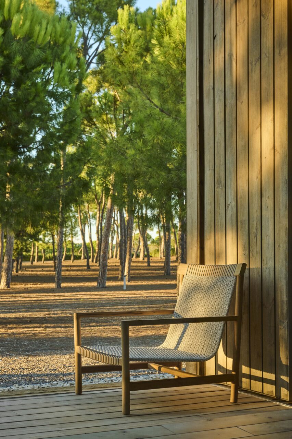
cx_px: 146
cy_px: 220
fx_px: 608
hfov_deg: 27.0
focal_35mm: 50
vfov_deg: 39.6
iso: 500
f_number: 8
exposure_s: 1/200
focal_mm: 50
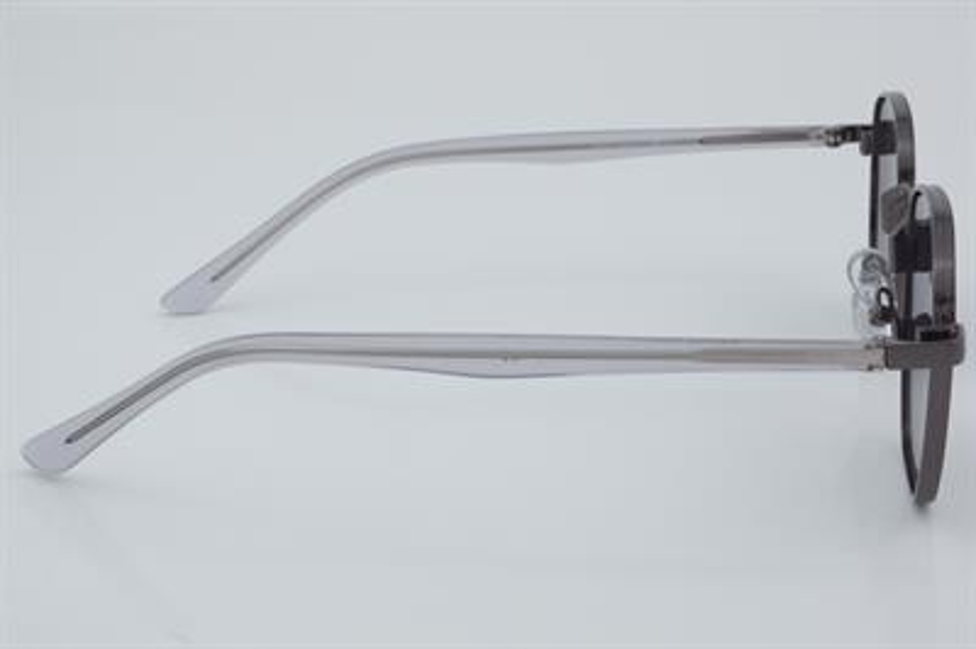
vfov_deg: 18.2
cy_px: 324
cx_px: 488
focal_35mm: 75
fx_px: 2032
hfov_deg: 27.0
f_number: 32
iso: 100
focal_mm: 50
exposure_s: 1/4
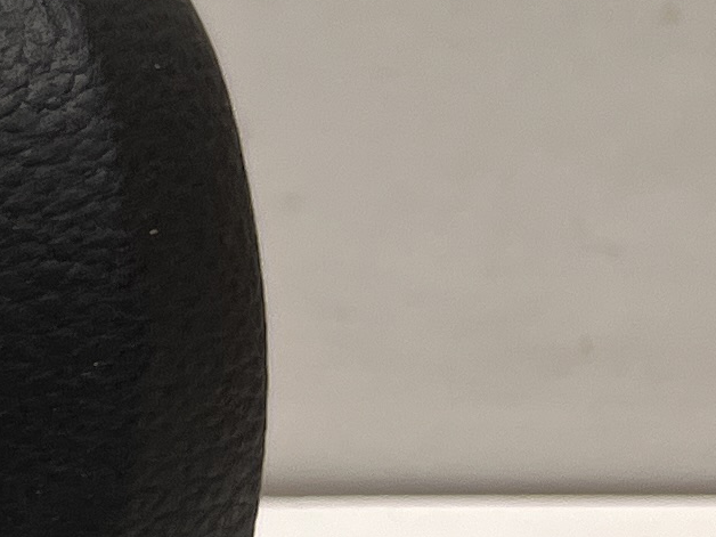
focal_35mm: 167
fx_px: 3454
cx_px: -1064
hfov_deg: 10.1
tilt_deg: -29.4
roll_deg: +0.0
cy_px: 393
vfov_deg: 8.9
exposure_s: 1/100
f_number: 1.6
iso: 64
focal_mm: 5.1
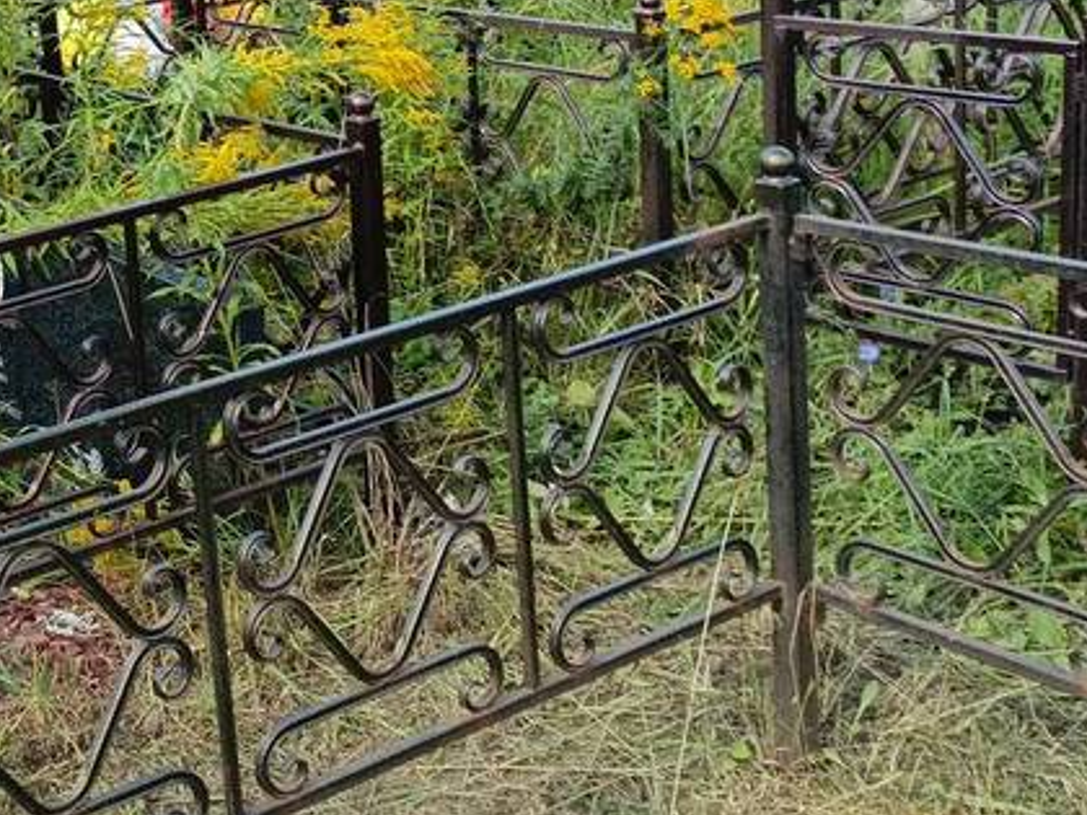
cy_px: 199
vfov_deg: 23.8
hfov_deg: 29.2
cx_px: -52
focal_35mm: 61
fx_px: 1916
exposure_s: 1/535
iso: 112
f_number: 1.69
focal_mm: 4.76
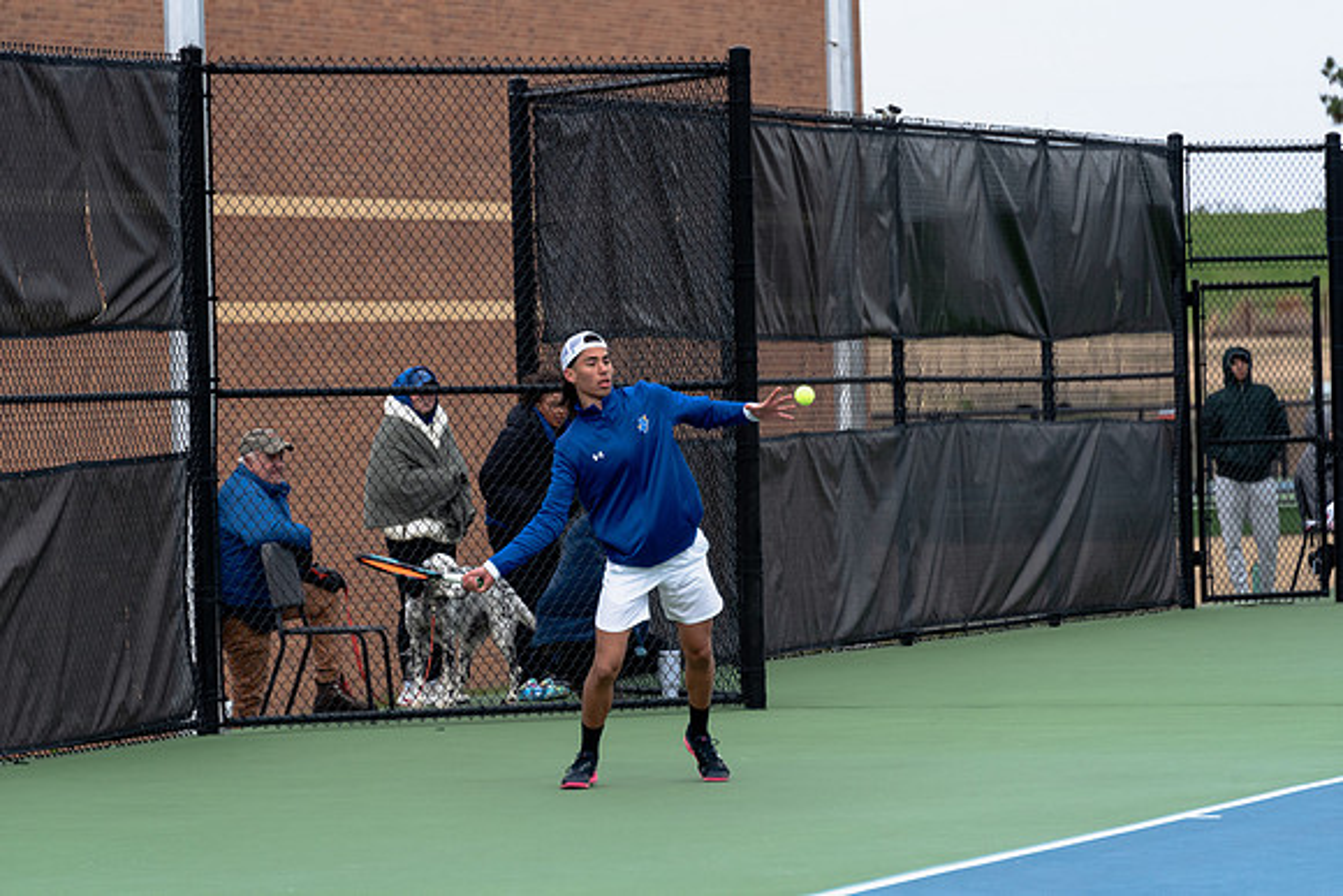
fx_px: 7520
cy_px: 445
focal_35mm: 202
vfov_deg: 6.8
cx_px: 677
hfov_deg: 10.2
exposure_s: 1/2000
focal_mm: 200
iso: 640
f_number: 5.6
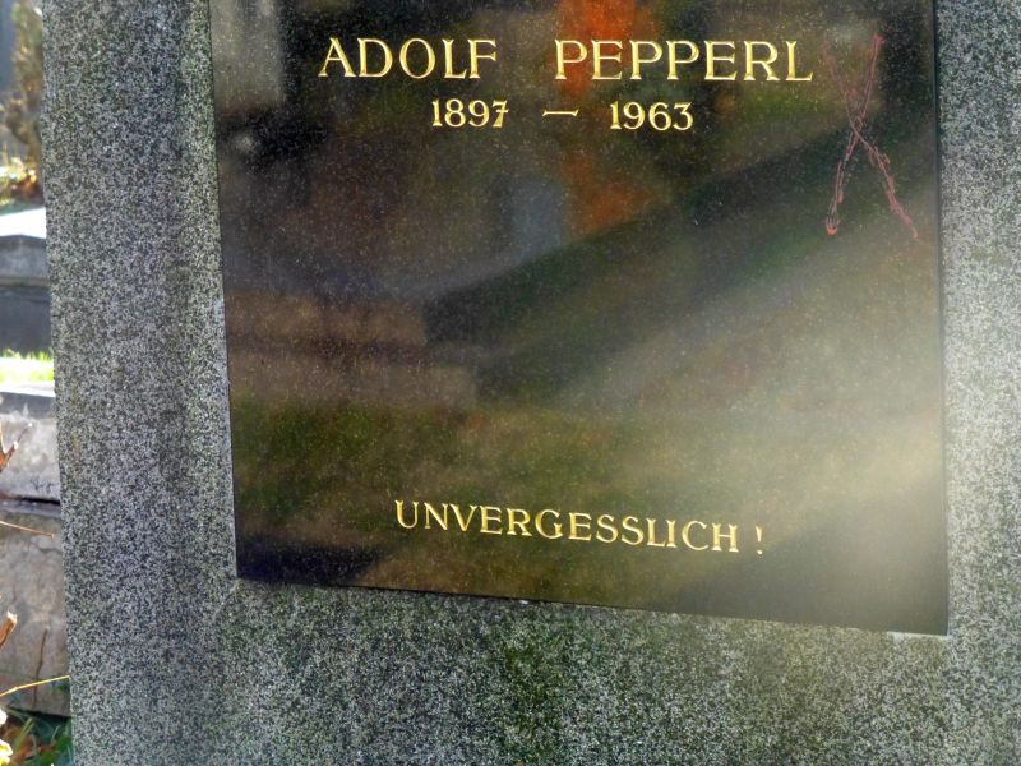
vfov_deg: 10.8
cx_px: 510
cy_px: 383
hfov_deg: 14.4
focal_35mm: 137
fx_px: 4041
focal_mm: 24.4
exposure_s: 1/320
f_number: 5.4
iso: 800
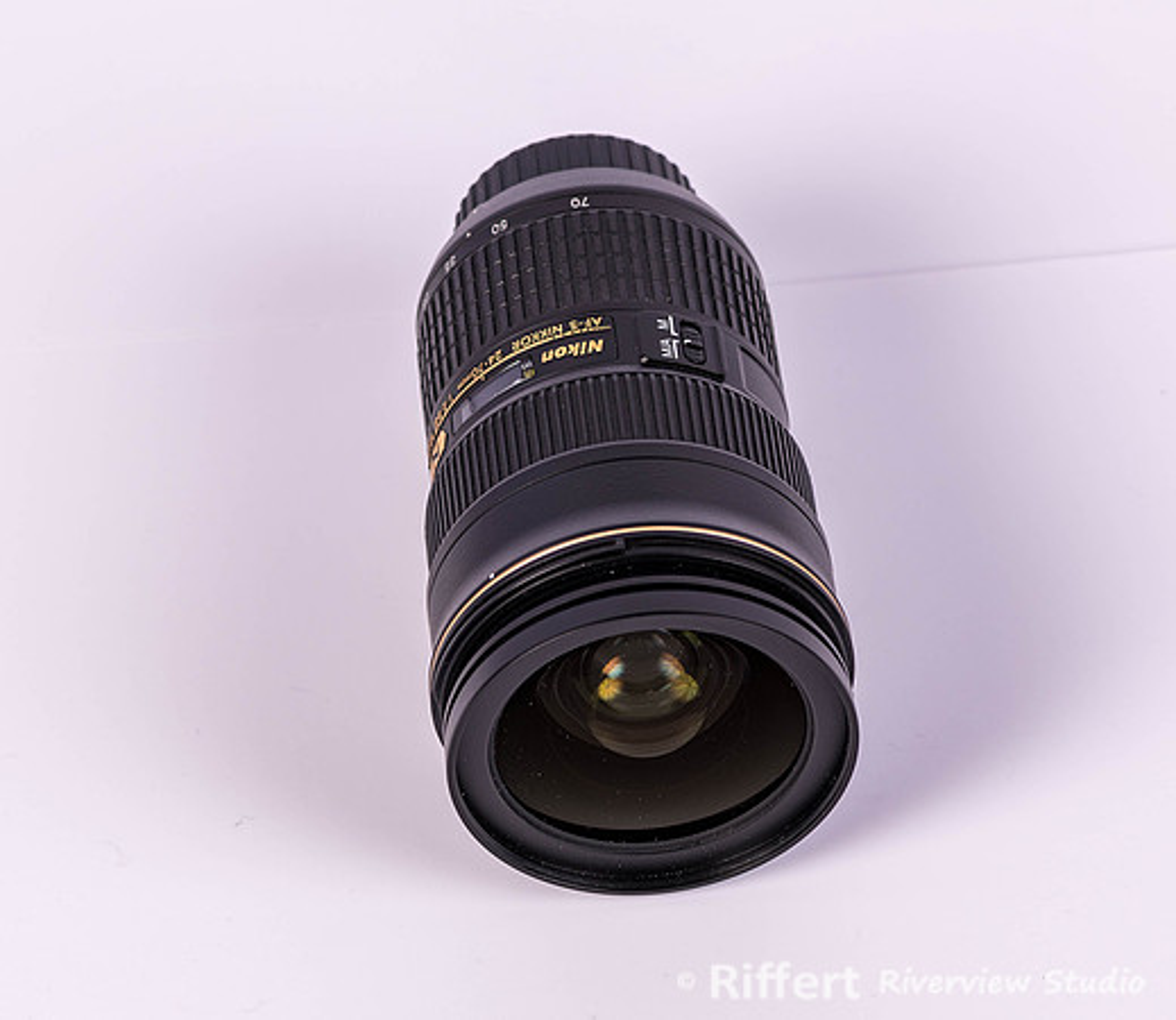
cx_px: 470
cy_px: 605
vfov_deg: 8.4
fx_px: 6981
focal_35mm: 194
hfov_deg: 9.6
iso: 64
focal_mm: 105
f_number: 8
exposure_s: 1/160
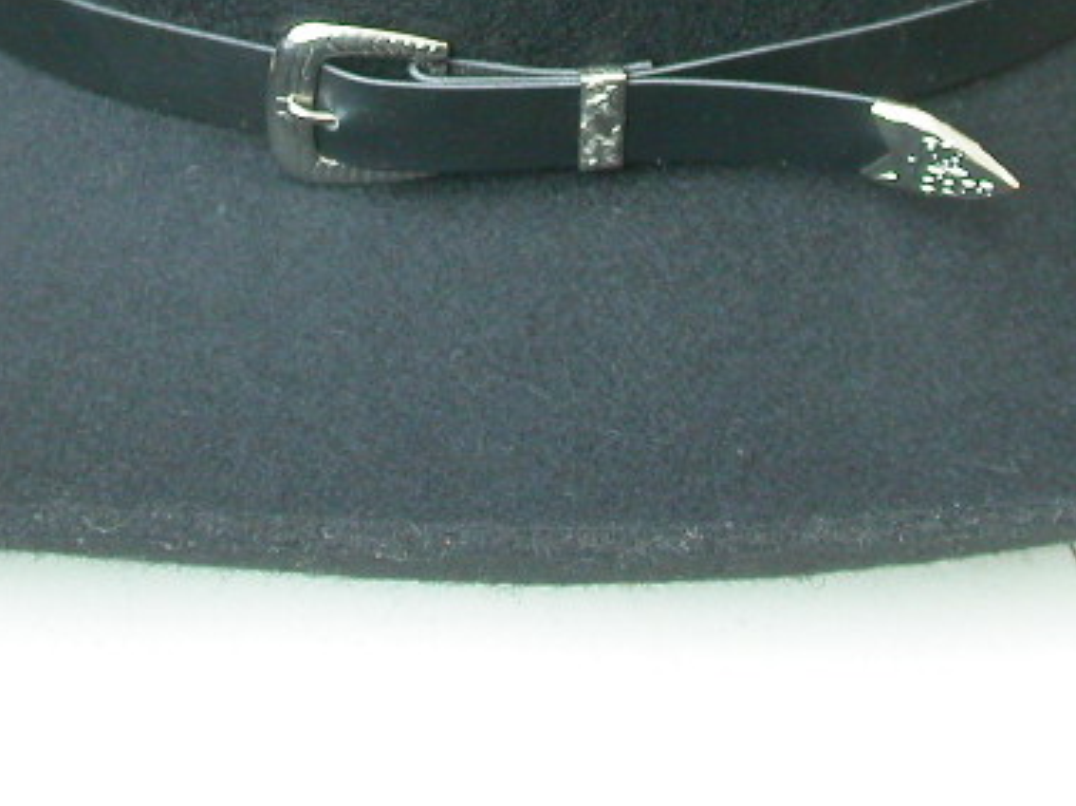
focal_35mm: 103
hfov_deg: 19.1
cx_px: 441
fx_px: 3200
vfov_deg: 13.9
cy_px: -211
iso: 100
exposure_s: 1/19.2
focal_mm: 7.85
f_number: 2.6
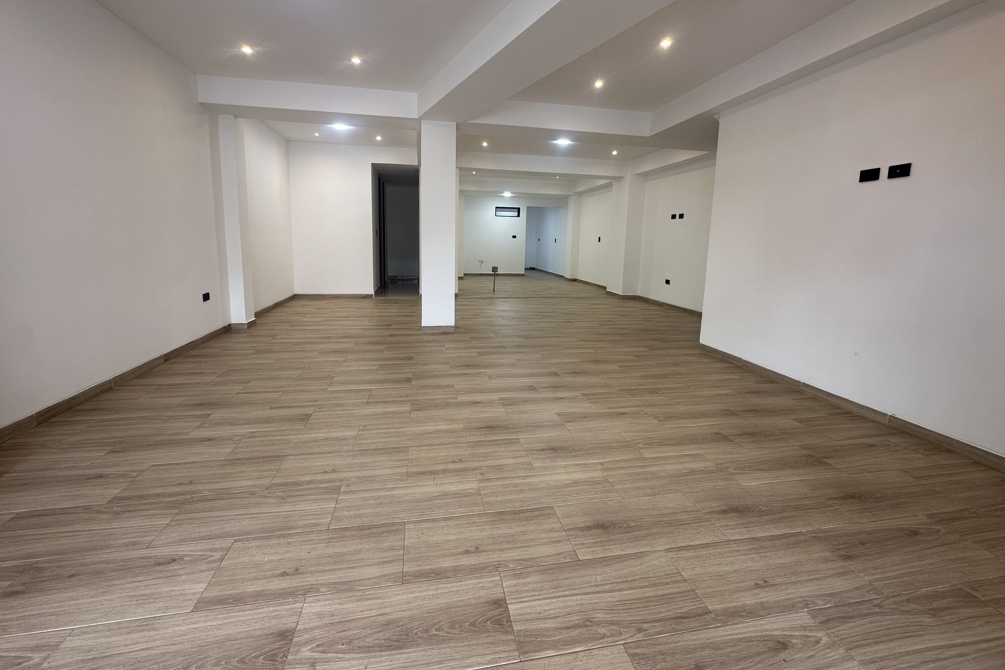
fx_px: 419
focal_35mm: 15
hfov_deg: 100.4
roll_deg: -2.0
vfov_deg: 77.0
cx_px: 499
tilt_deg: -7.8
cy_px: 297
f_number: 2.2
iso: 80
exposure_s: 1/99
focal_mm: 2.22
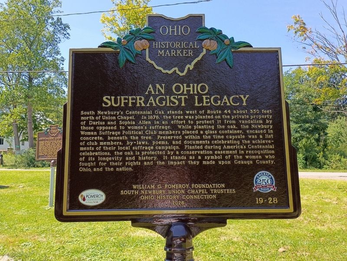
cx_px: 174
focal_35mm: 29
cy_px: 130
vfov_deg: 48.2
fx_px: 291
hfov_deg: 61.7
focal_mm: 4.27
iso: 100
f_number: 1.8
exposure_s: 1/391
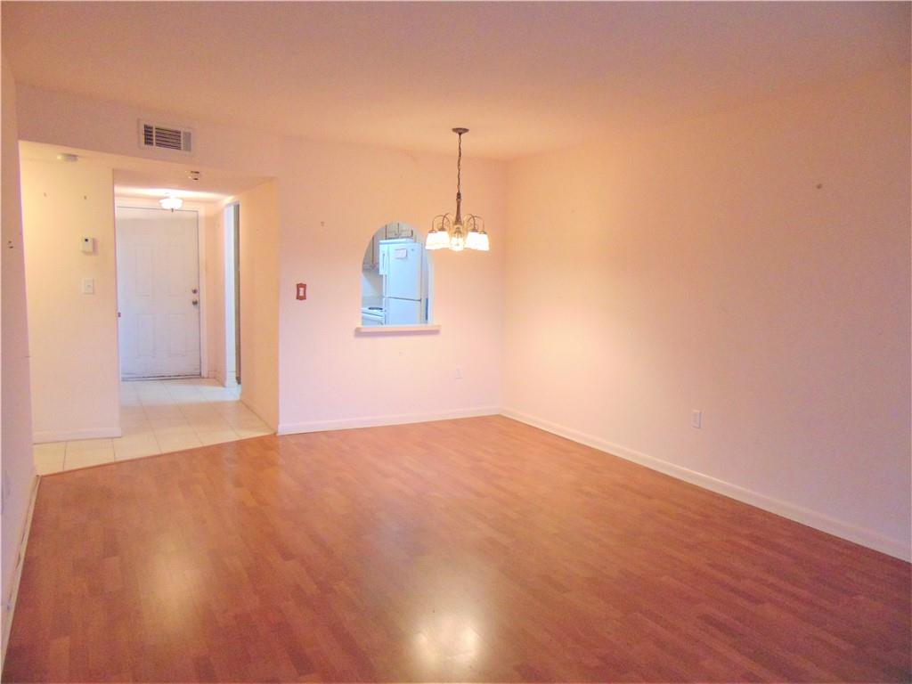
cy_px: 342
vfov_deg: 54.9
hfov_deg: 69.4
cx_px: 456
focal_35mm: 25
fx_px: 659
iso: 400
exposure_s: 1/25
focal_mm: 4.5
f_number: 3
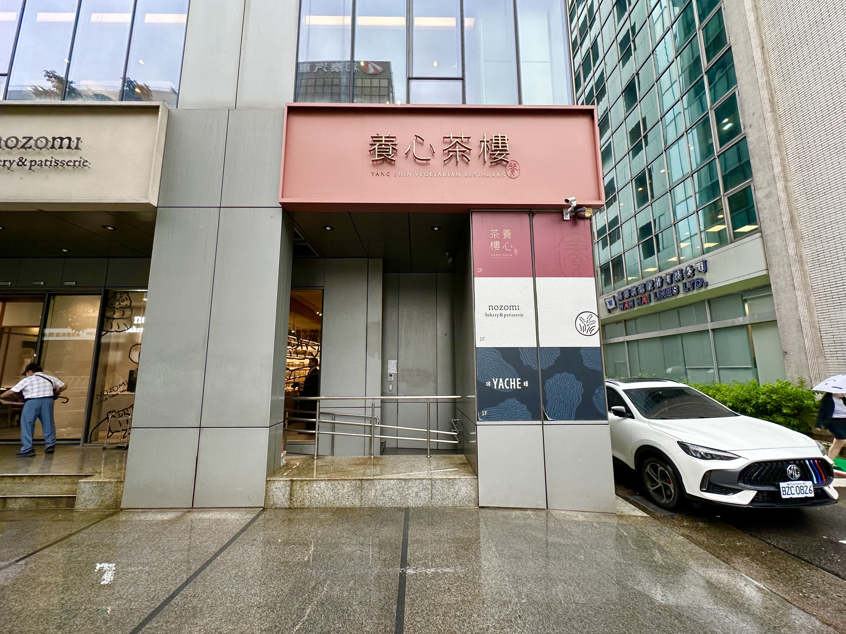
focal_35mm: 14
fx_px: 342
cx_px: 423
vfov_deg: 85.7
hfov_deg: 102.1
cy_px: 317
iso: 125
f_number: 2.2
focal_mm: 2.22
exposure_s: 1/99
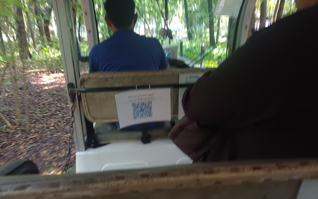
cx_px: 158
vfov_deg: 46.0
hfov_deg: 68.4
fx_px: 234
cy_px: 109
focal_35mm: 27
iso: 125
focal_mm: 4.65
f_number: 1.8
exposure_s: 1/50
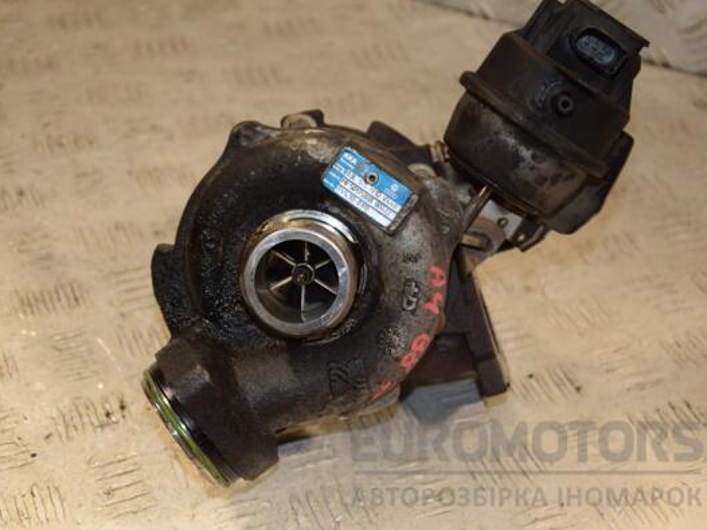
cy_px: 262
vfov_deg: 18.6
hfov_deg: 24.7
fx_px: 1613
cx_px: 325
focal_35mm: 79
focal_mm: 48
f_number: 5.6
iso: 800
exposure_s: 1/200
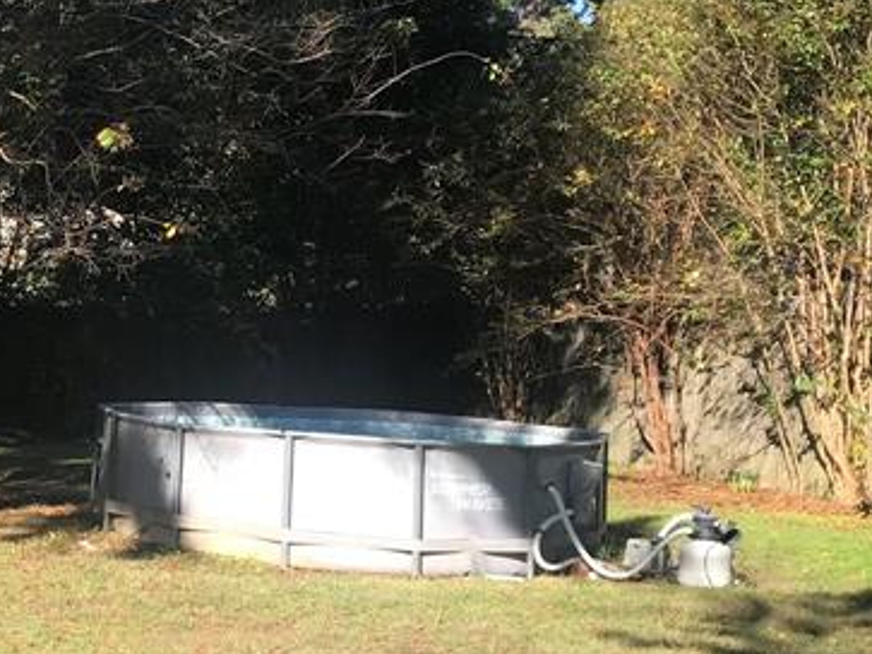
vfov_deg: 18.6
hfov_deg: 23.8
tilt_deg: -1.1
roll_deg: -4.0
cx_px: 26
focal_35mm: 79
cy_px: 416
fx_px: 1989
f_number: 1.8
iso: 20
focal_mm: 3.99
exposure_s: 1/825
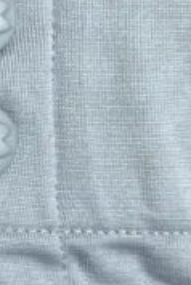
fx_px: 643
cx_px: -13
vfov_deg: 25.0
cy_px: 166
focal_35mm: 81
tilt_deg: -49.6
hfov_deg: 16.4
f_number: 1.5
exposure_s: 1/50
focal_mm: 5.7
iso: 100
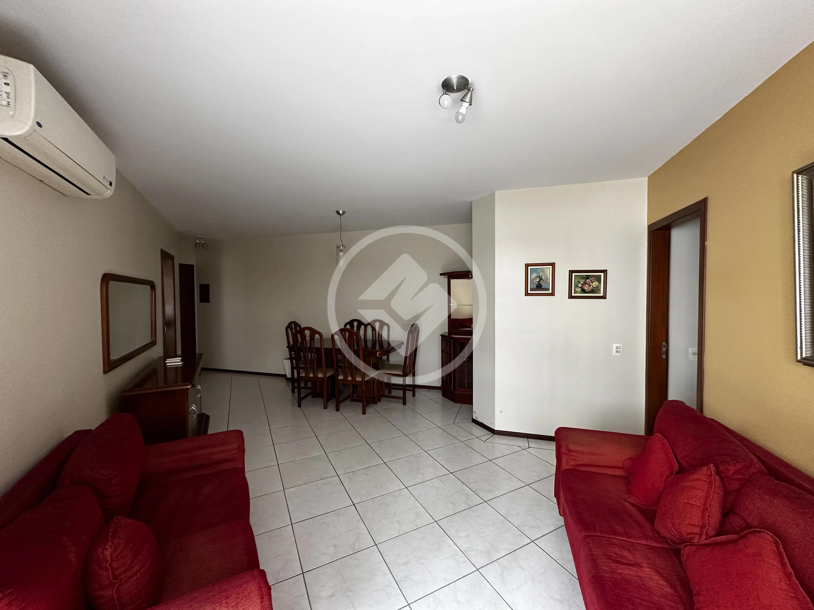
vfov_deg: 85.7
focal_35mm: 14
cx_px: 407
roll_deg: +0.3
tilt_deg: -1.6
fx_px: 329
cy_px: 305
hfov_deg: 102.1
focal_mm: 2.22
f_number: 2.2
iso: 320
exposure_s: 1/99
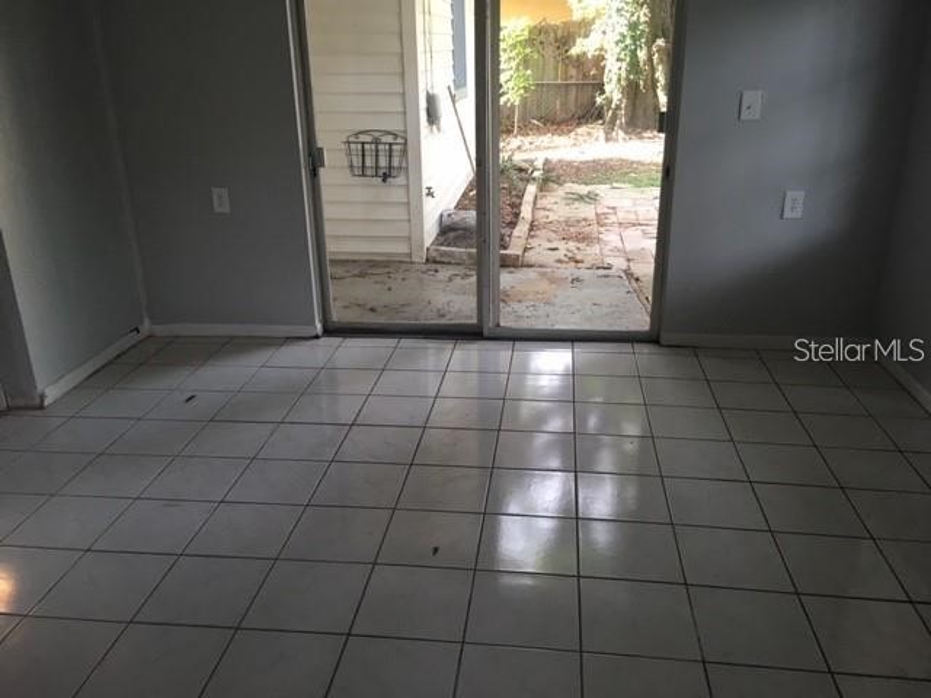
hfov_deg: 61.7
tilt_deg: -22.0
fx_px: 780
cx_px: 466
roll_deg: +2.4
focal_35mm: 29
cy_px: 349
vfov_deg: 48.2
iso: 32
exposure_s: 1/30
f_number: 2.2
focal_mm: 4.15
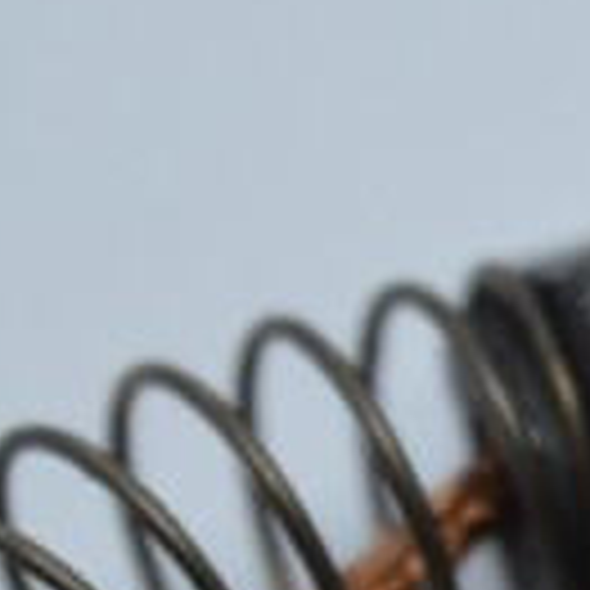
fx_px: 7411
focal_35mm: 384
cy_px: 723
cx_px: 793
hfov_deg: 4.5
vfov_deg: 4.5
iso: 400
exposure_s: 1/100
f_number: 5.6
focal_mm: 55
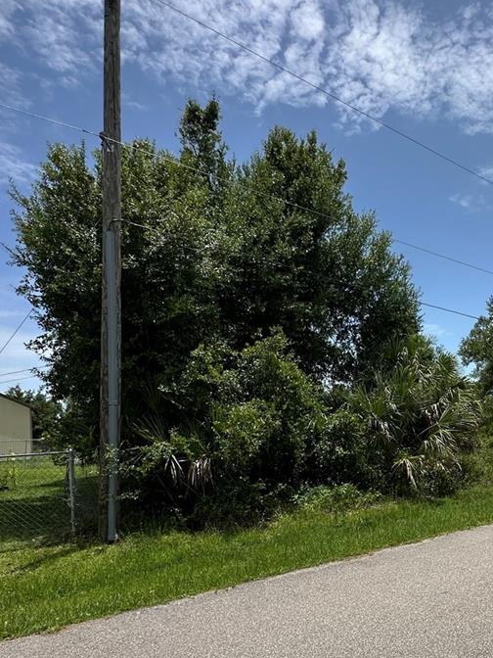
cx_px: 409
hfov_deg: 50.8
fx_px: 475
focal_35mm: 25
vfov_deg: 67.9
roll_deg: +1.8
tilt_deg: +2.2
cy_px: 425
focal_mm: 2.22
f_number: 2.2
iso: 40
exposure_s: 1/1984
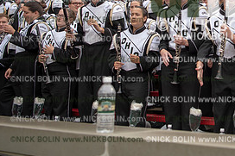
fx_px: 418
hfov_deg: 30.1
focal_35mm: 64
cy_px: 0
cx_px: 212
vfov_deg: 20.5
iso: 250
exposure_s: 1/1000
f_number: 2.8
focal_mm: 30
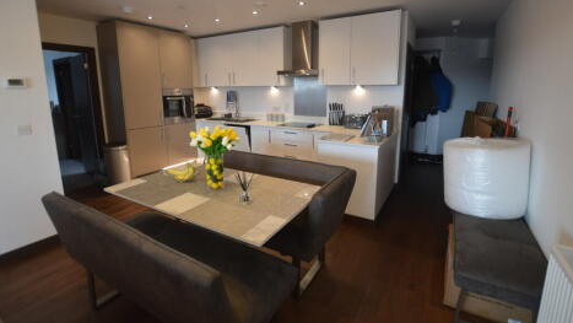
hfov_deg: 99.4
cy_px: 133
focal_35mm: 16
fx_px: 243
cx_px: 290
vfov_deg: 66.6
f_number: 4
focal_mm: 10
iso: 400
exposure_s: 1/60
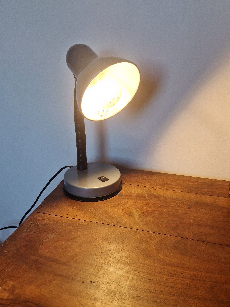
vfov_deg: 56.8
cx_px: 120
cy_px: 155
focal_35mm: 32
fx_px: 284
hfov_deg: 44.1
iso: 100
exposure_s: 1/180
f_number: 1.8
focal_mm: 5.4
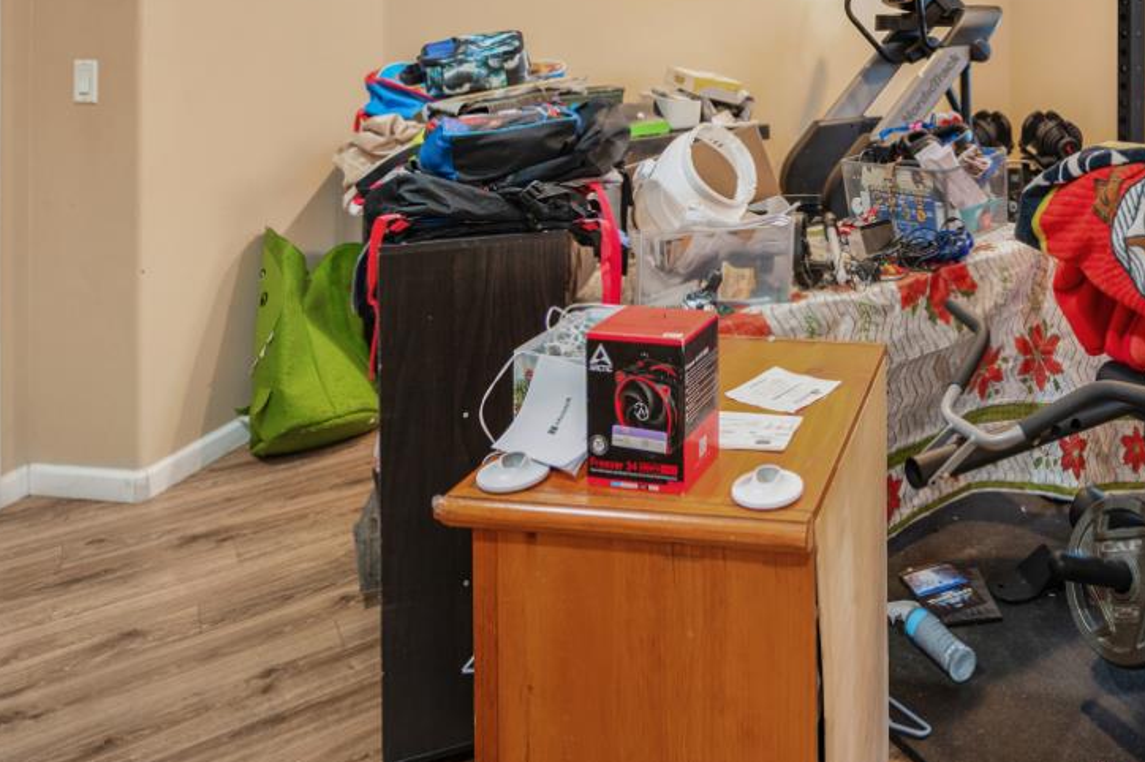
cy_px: 6
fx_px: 922
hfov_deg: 59.9
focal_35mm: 29
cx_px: 873
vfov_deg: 39.7
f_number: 4
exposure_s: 1/13
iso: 500
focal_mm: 14
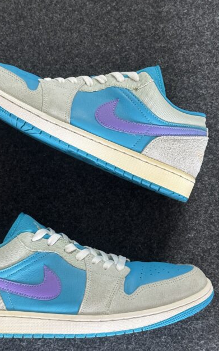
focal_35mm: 65
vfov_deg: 31.5
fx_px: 621
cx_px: 81
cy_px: 200
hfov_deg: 20.0
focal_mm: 6.86
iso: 160
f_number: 1.78
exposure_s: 1/50
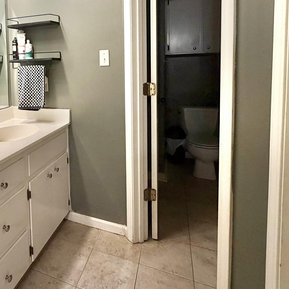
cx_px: 64
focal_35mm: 25
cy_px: 82
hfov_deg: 58.8
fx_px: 236
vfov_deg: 60.4
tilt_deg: -3.9
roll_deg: +1.6
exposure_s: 1/60
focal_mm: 2.22
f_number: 2.2
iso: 320
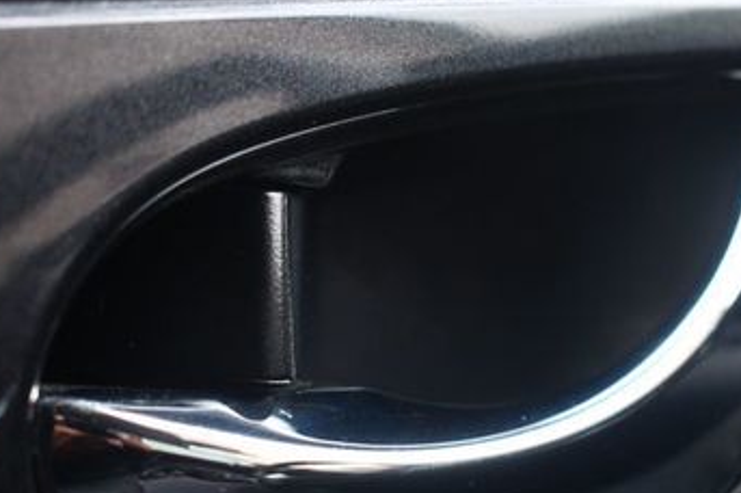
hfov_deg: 24.2
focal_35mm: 84
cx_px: 417
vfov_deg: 16.2
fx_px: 1727
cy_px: 344
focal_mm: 30
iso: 1000
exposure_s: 1/125
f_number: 4.2
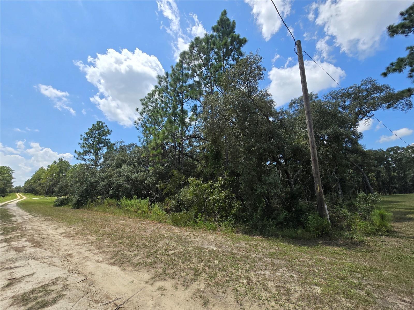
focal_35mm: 13
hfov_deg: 106.2
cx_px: 207
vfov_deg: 89.9
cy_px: 155
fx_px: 155
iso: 50
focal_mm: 2.2
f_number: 2.2
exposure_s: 1/2572
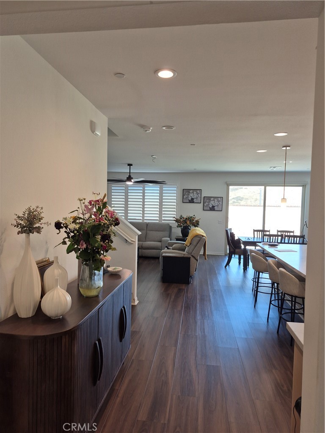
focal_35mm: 23
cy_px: 216
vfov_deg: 73.9
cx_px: 162
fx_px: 288
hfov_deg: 58.9
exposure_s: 1/120
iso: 80
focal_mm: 5.4
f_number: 1.8
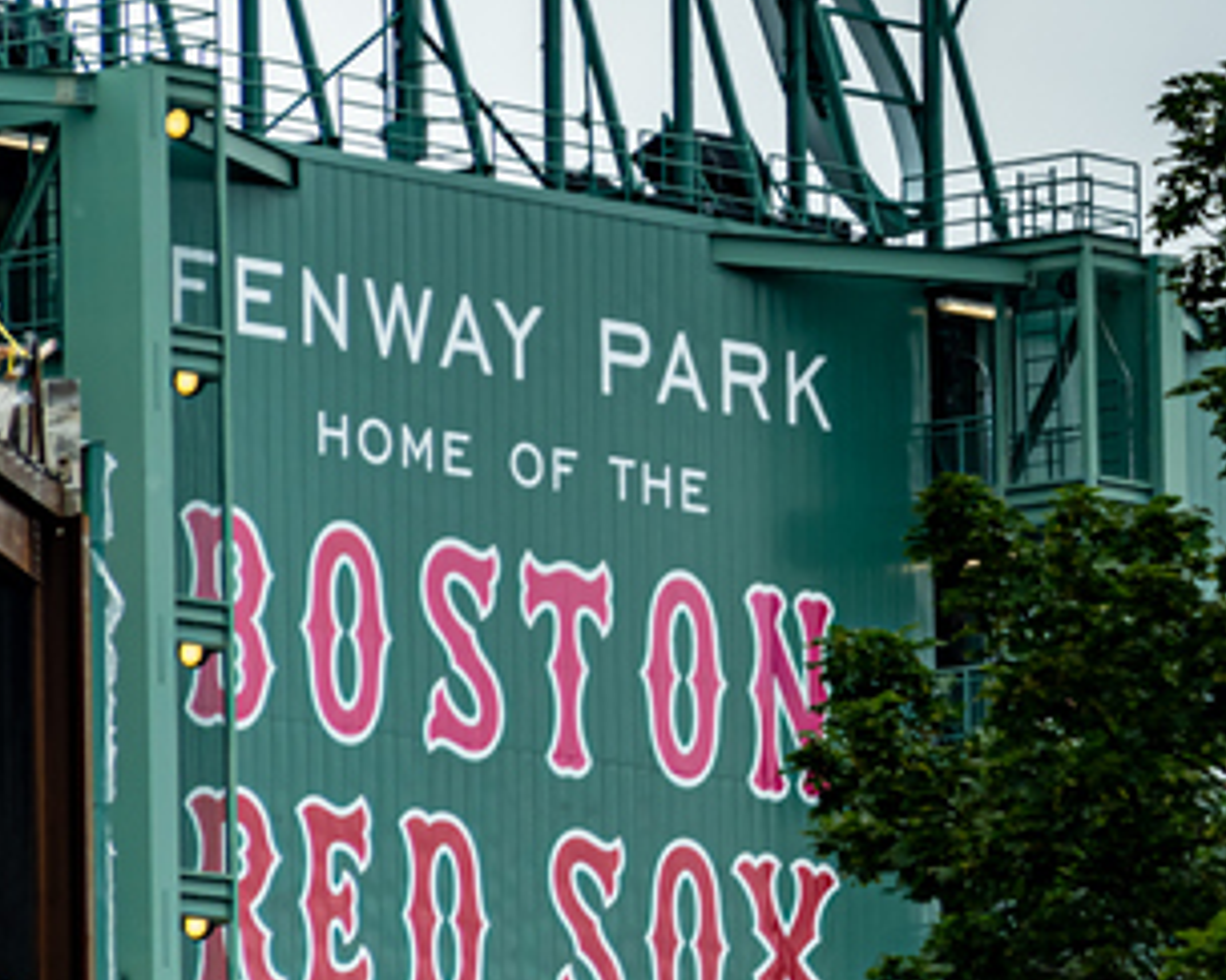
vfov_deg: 4.0
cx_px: 1496
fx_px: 14119
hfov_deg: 5.0
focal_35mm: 389
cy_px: 171
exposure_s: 1/125
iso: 100
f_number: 4
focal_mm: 105
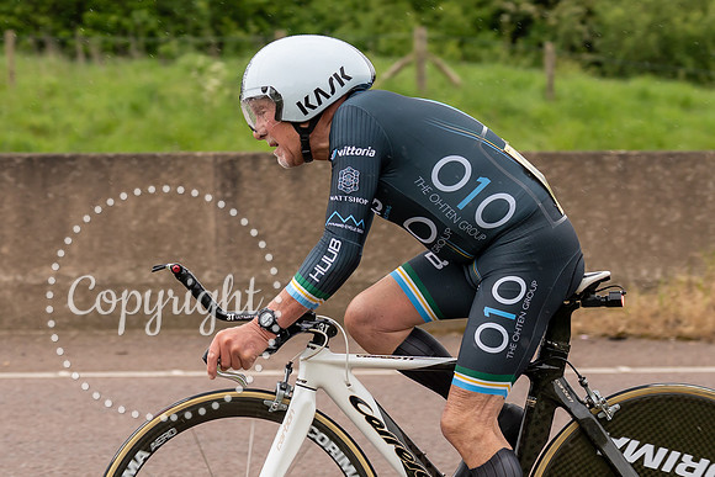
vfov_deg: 8.7
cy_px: 132
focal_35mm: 158
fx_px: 3143
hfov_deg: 13.0
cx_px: 266
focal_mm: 70
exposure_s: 1/1000
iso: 400
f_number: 3.5
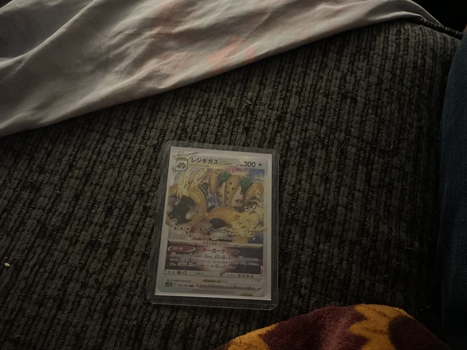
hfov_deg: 61.7
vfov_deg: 48.2
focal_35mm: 29
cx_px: 234
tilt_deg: -58.6
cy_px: 175
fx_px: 391
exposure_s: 1/15
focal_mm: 3
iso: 1000
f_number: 1.8
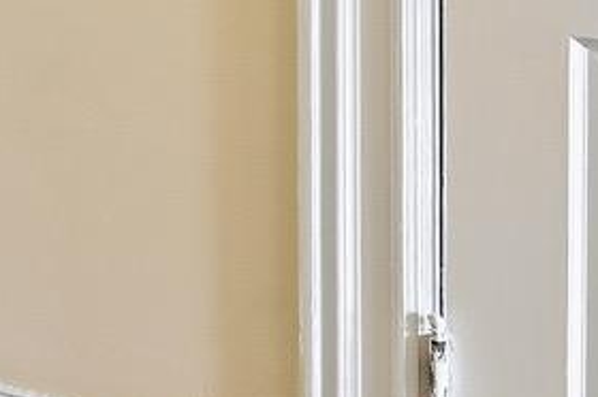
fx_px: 1941
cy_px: -374
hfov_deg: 12.0
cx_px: -1029
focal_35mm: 117
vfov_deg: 10.8
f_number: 8
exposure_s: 1/2
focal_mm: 16
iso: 125
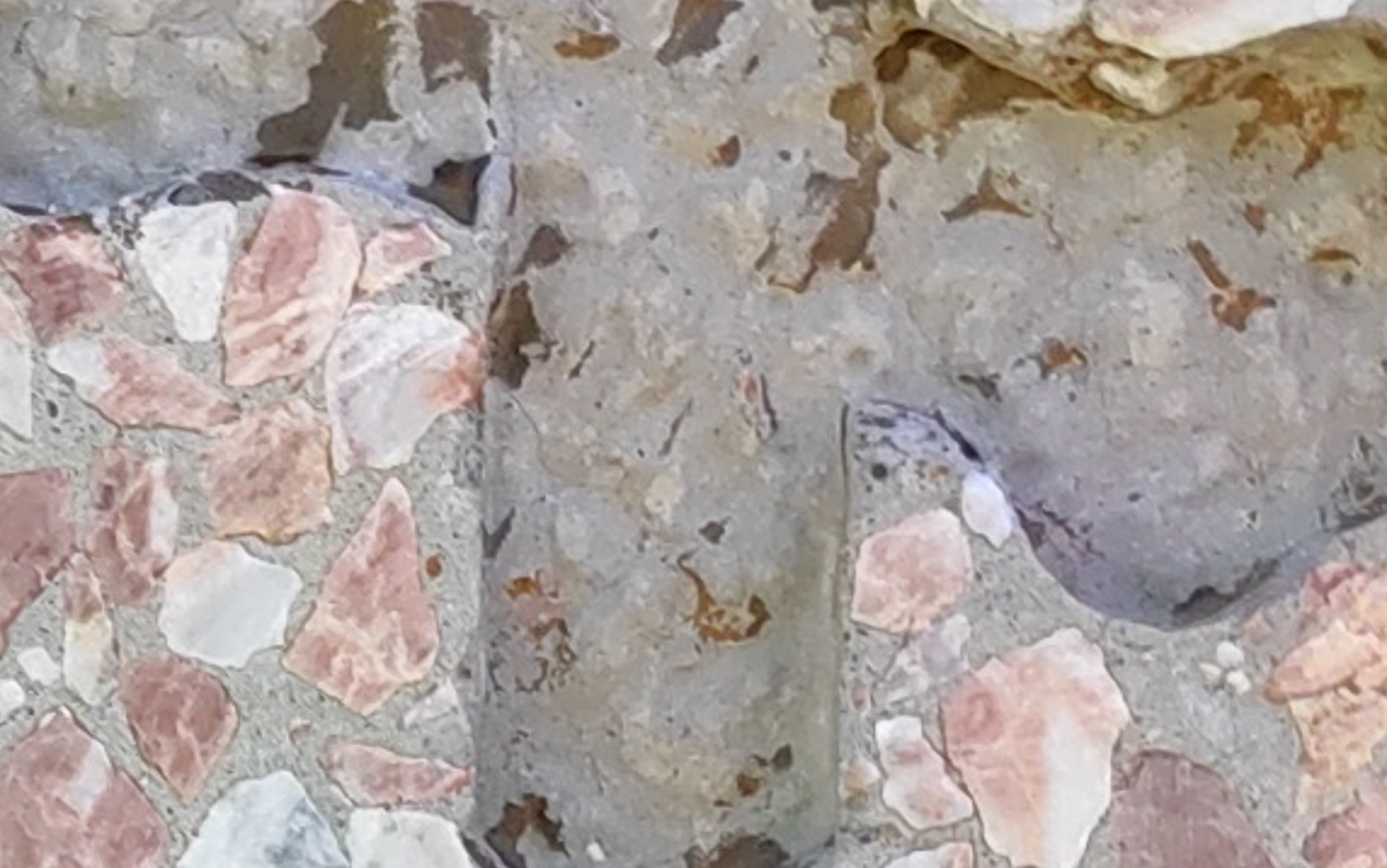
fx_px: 4538
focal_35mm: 120
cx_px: -919
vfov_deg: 9.8
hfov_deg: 15.5
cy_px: 1983
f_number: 1.79
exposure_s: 1/588
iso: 400
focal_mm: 4.7
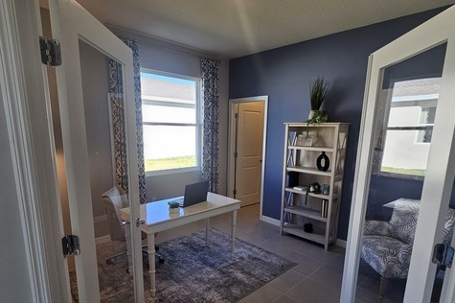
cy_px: 183
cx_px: 234
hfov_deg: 86.9
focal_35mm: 19
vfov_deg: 63.9
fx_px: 240
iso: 80
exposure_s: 1/120
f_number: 2.2
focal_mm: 2.2
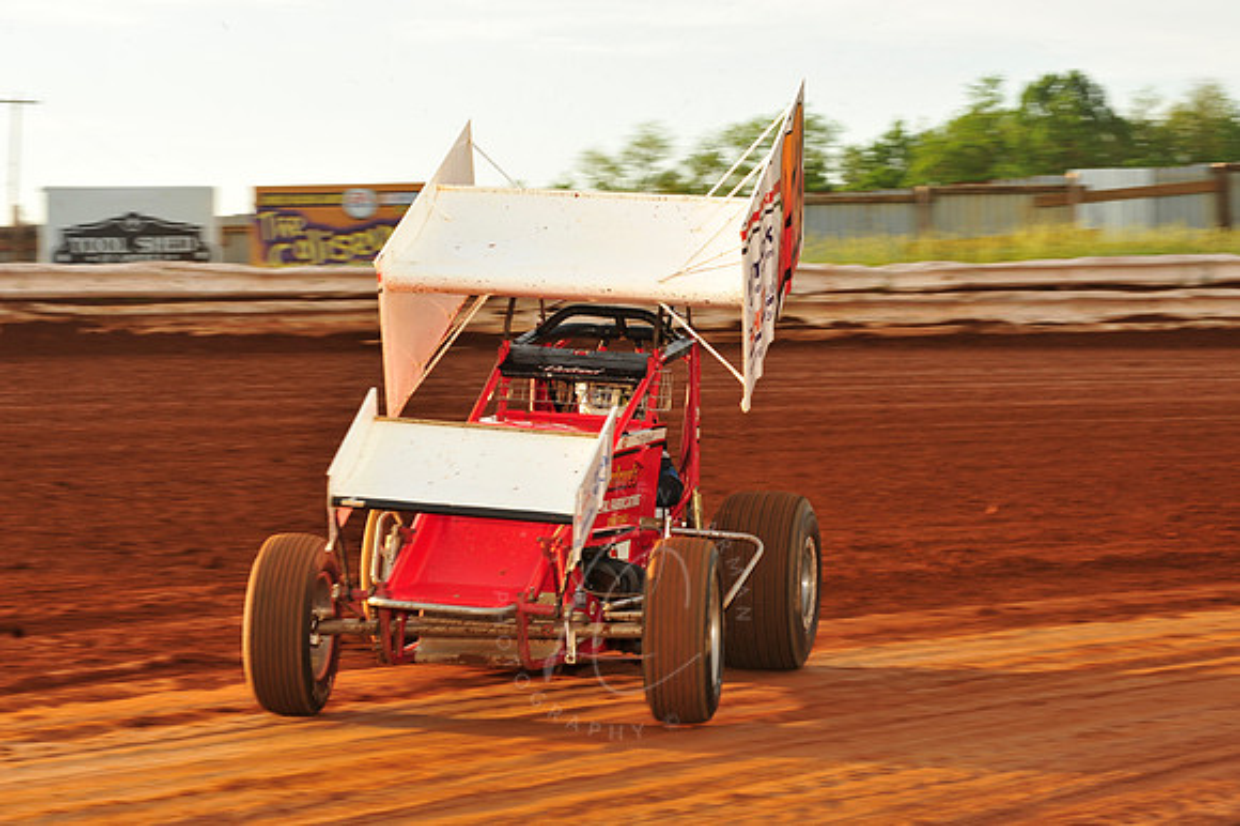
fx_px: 3442
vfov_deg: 13.7
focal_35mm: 100
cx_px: 620
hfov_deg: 20.4
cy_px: 413
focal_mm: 100
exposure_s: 1/320
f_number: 8
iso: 400
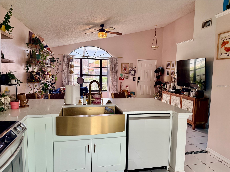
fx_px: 159
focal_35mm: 24
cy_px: 86
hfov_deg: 71.6
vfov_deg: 56.8
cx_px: 115
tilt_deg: -3.9
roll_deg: -1.8
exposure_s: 1/72
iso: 200
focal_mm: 6.76
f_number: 1.78
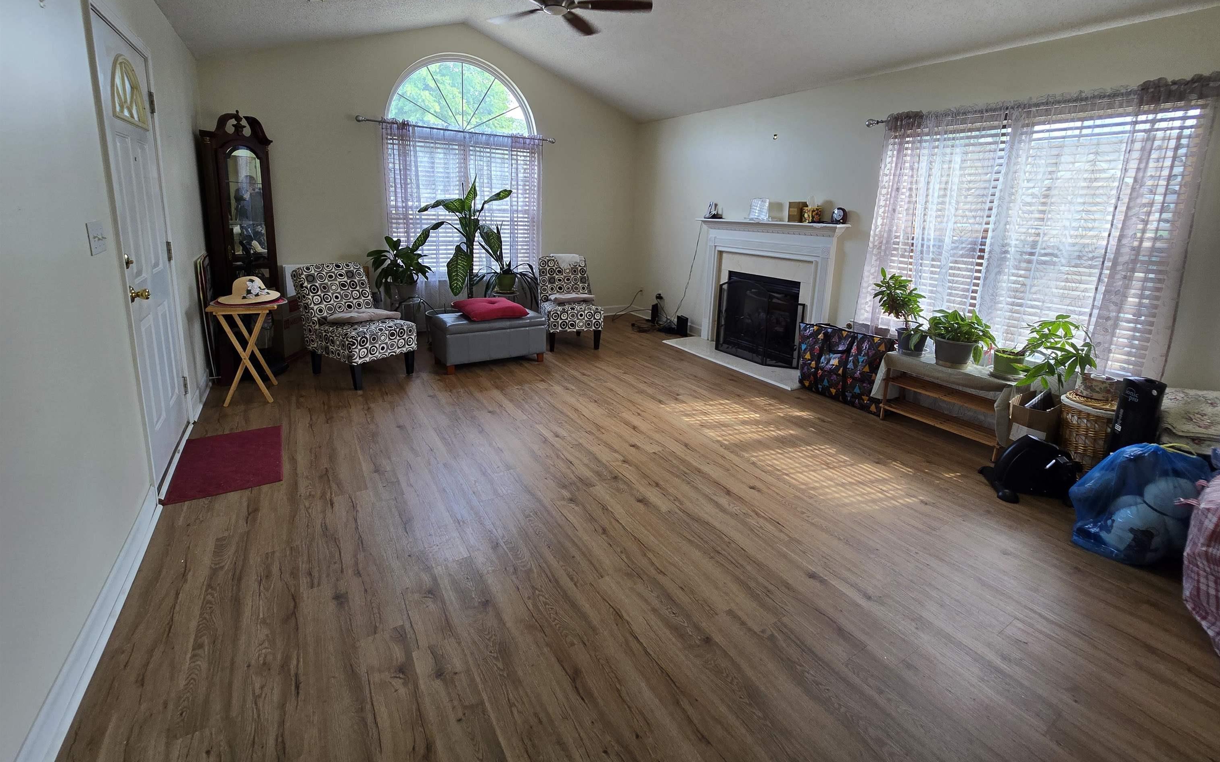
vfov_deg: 77.8
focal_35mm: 14
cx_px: 619
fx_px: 465
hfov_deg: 105.3
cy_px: 306
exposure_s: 1/60
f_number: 2.2
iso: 80
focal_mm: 2.2
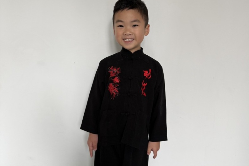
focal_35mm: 34
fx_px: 235
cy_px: 74
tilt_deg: -8.4
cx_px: 127
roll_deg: -2.4
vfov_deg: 38.8
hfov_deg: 55.8
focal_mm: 6.76
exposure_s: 1/100
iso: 200
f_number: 1.78
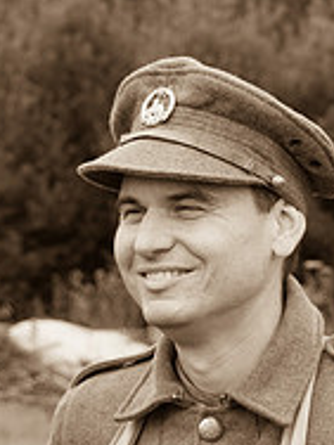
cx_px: 491
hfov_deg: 6.0
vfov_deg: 8.0
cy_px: 278
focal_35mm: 247
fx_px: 3178
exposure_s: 1/640
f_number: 5
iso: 400
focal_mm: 44
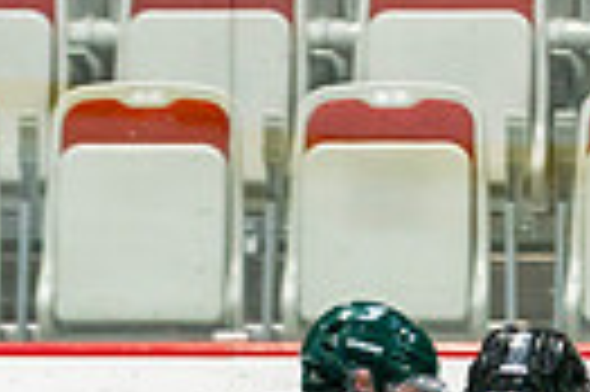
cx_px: 465
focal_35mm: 867
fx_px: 14191
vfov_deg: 1.6
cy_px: 703
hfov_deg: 2.4
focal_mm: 130
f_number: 3.2
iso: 800
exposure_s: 1/640
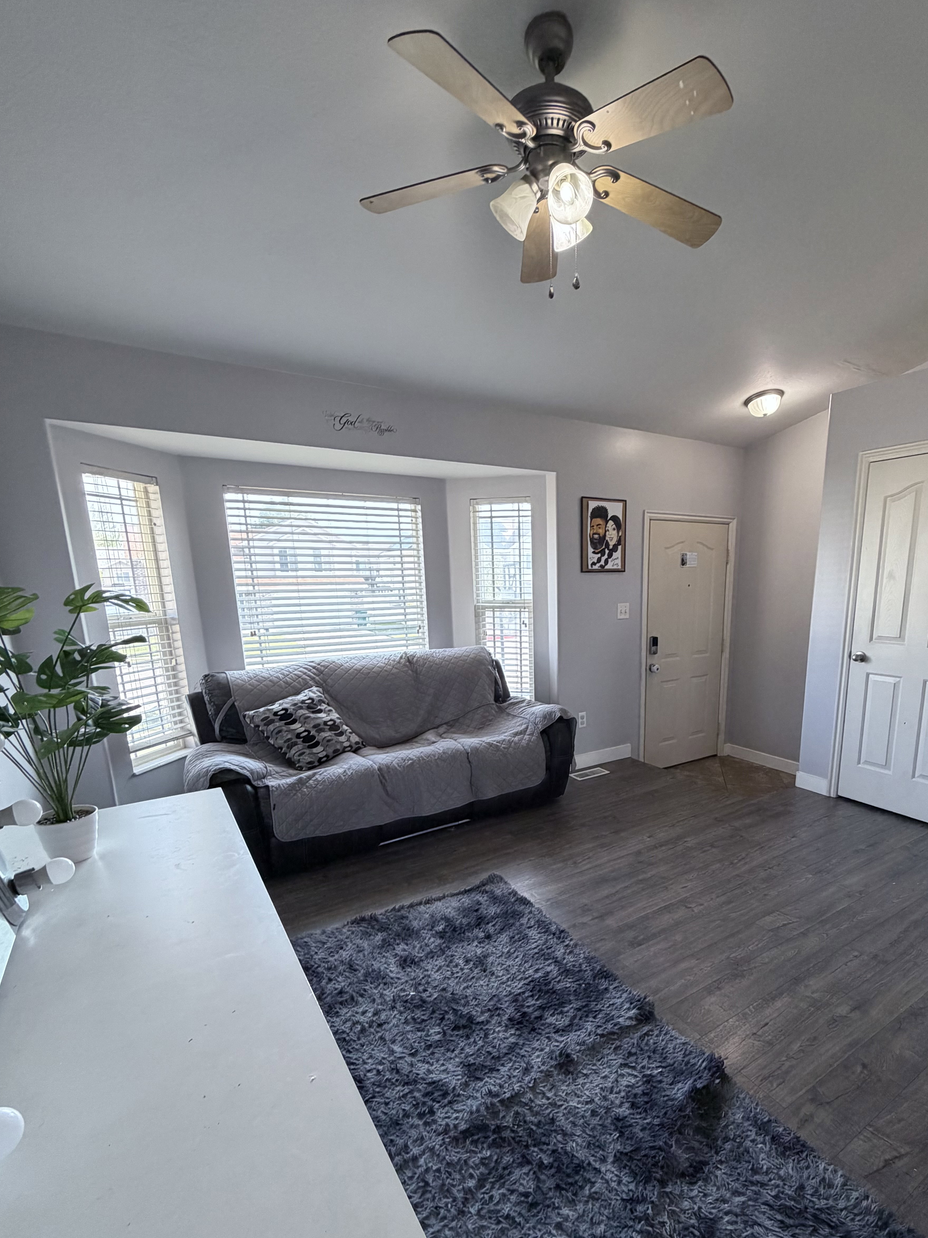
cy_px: 713
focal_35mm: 17
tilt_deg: -13.2
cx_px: 556
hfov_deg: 73.9
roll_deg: +1.2
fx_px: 608
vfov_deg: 90.3
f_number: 2.2
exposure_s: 1/120
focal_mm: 2.22
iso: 250
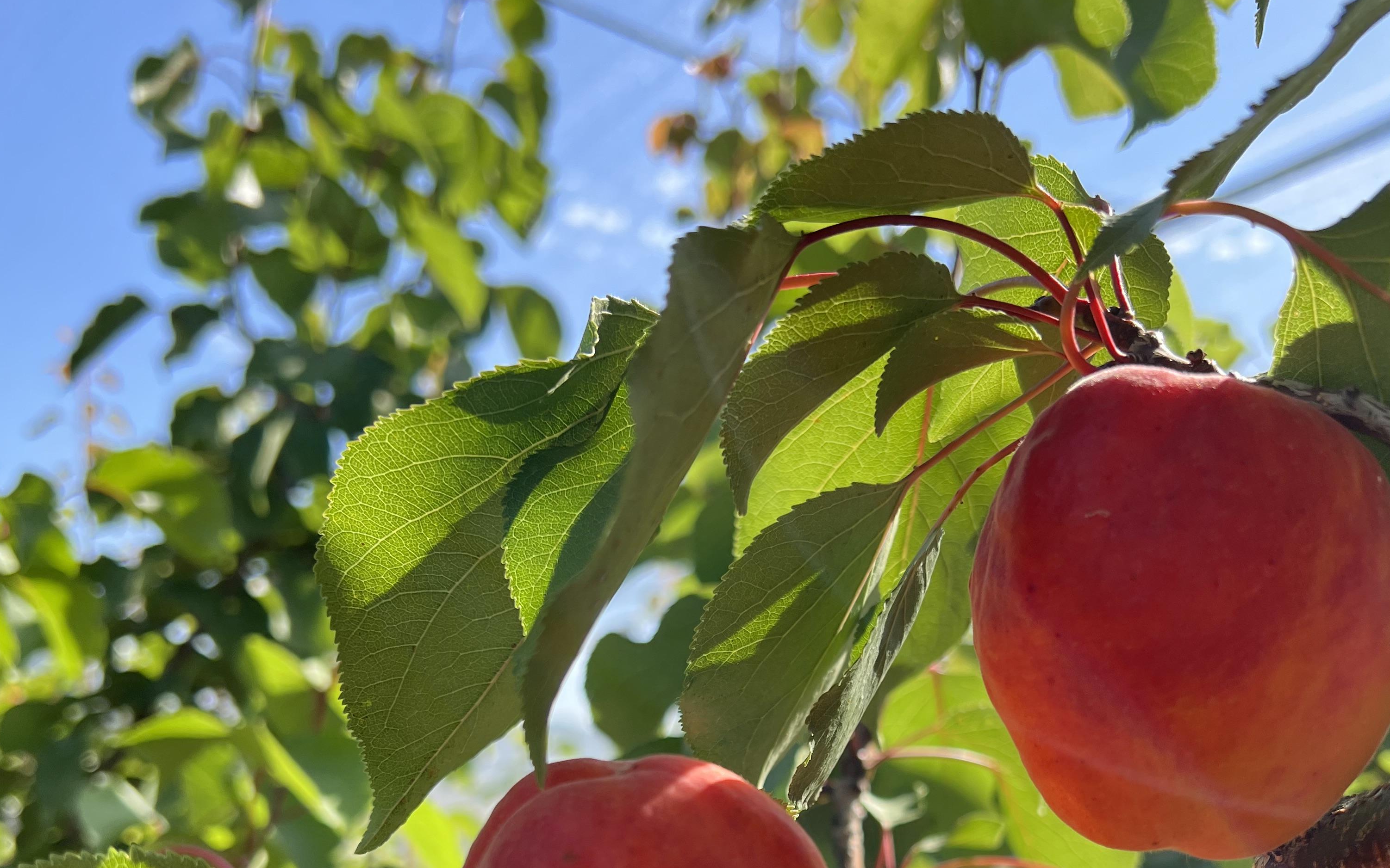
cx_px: 696
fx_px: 1402
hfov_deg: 52.7
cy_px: 765
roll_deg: -2.0
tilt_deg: +1.9
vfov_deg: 32.9
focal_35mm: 37
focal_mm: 5.7
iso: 50
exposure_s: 1/1029
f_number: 1.5
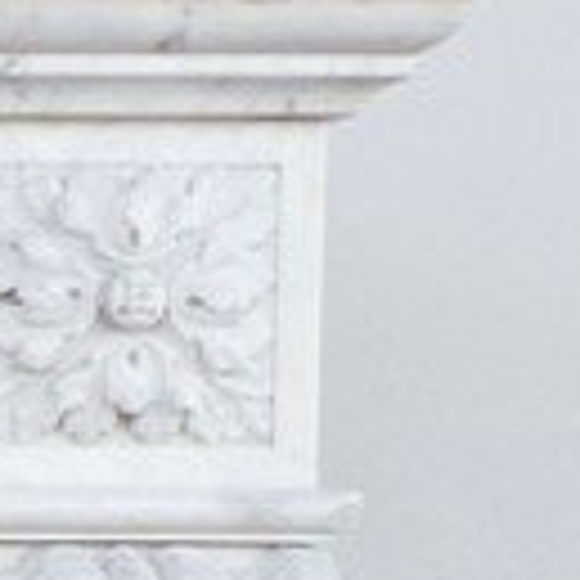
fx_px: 5156
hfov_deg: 5.6
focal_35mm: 272
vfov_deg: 6.2
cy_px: 1376
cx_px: -1650
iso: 100
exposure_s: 1/80
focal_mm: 5.9
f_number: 3.6
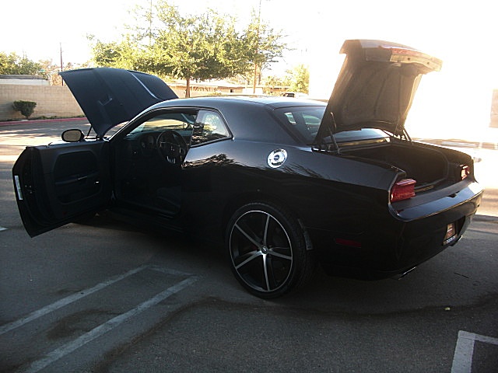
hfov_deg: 51.4
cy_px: 186
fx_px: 518
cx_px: 249
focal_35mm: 36
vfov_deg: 39.7
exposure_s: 1/80
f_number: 2.8
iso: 50
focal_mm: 6.3
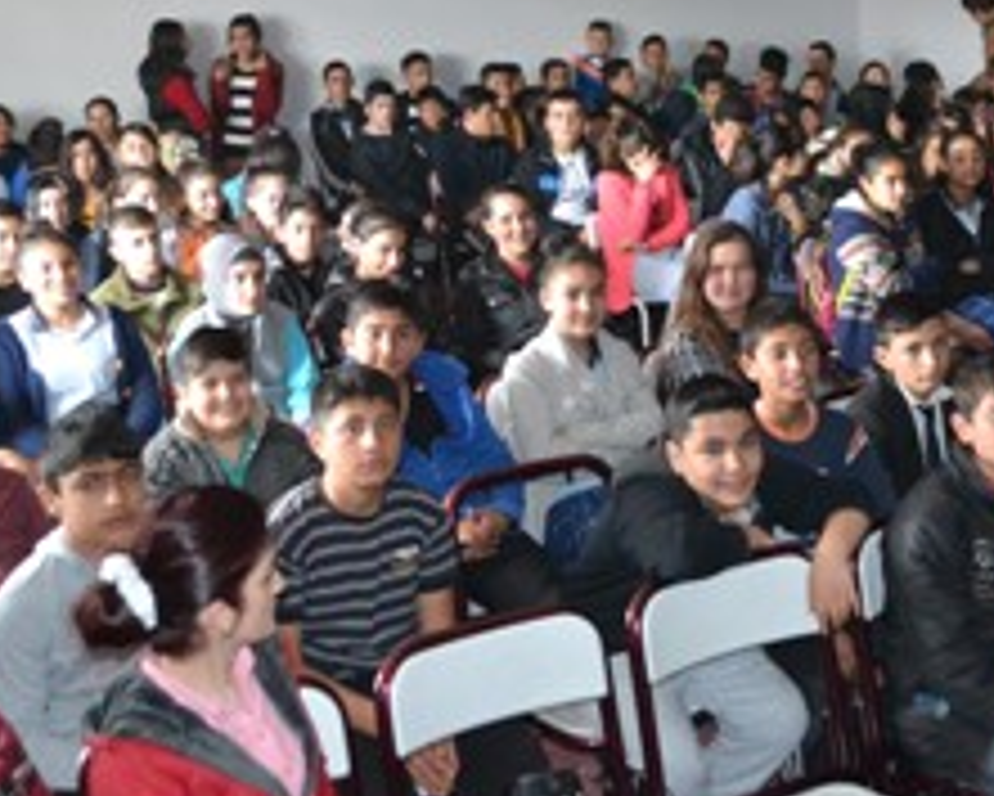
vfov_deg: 26.3
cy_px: 196
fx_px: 1678
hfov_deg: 32.8
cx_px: 625
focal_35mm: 57
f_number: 3.8
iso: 2500
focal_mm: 20
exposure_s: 1/60
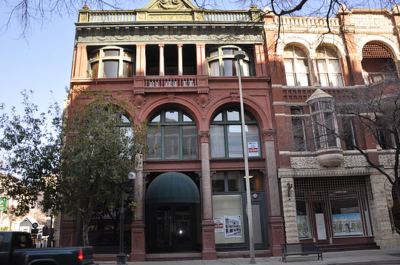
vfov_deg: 44.8
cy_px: 130
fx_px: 322
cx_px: 193
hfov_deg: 63.7
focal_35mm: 29
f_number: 3.5
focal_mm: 18
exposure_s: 1/200
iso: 360
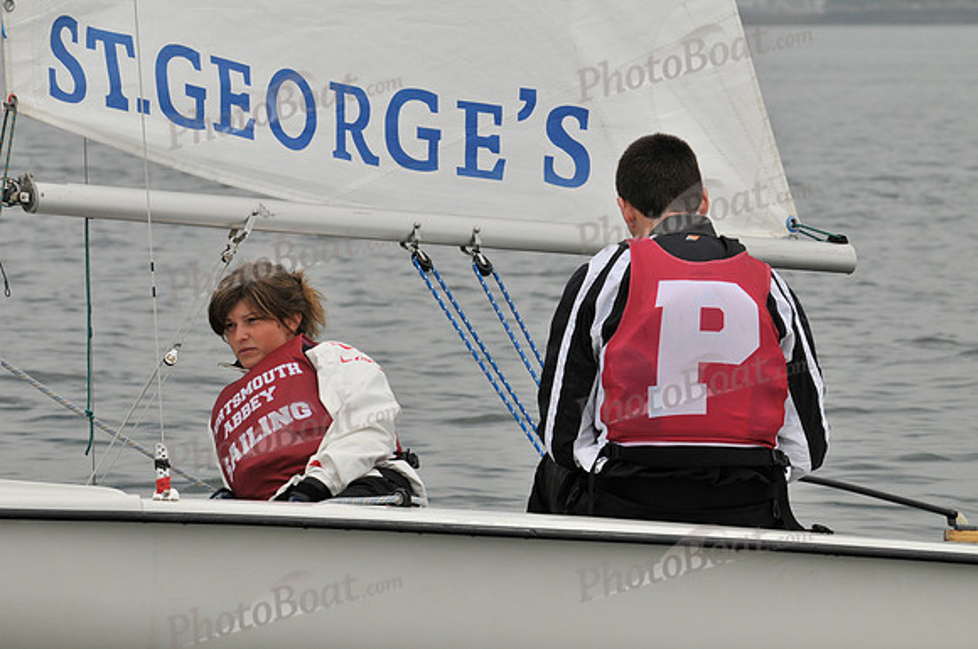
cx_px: 489
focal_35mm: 210
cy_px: 324
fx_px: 5697
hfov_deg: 9.8
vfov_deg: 6.5
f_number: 11
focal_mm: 140
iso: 320
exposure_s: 1/640
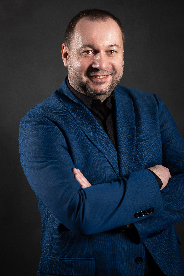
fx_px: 537
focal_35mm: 70
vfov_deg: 28.8
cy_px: 138
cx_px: 92
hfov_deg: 19.5
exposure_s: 1/320
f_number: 4
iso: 100
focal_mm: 70
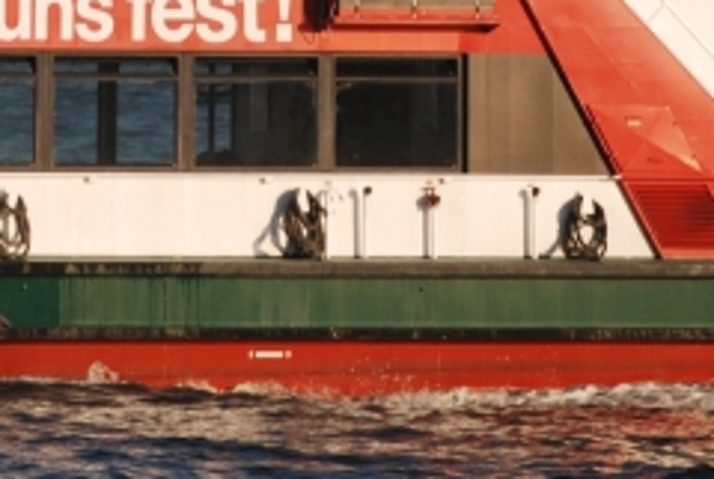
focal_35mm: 543
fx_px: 10792
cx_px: 119
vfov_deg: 2.5
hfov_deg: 3.8
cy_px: -97
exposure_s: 1/250
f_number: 5.6
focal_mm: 85
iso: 100
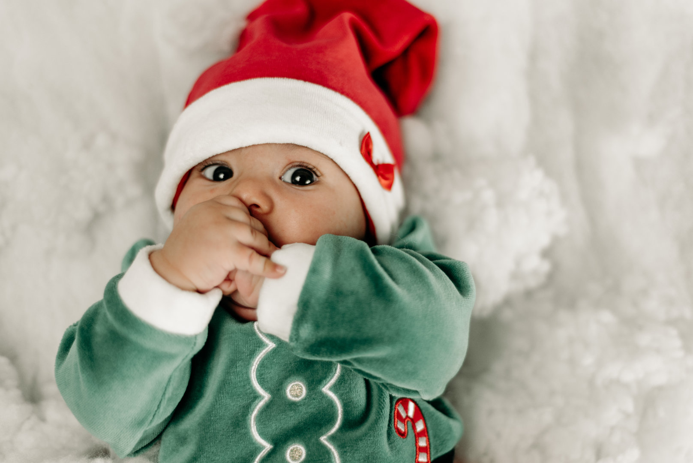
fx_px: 963
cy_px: 232
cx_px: 346
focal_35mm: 50
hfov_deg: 39.6
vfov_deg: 27.0
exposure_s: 1/160
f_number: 1.8
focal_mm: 50
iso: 200
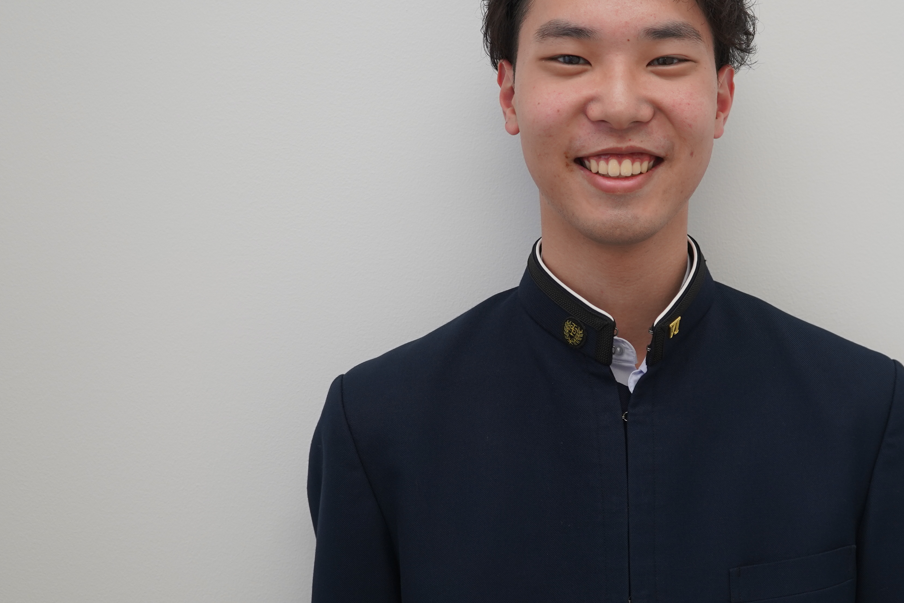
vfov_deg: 21.6
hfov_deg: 31.7
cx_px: 592
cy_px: 326
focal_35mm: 63
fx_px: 1582
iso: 250
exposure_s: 1/160
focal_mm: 35
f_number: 4
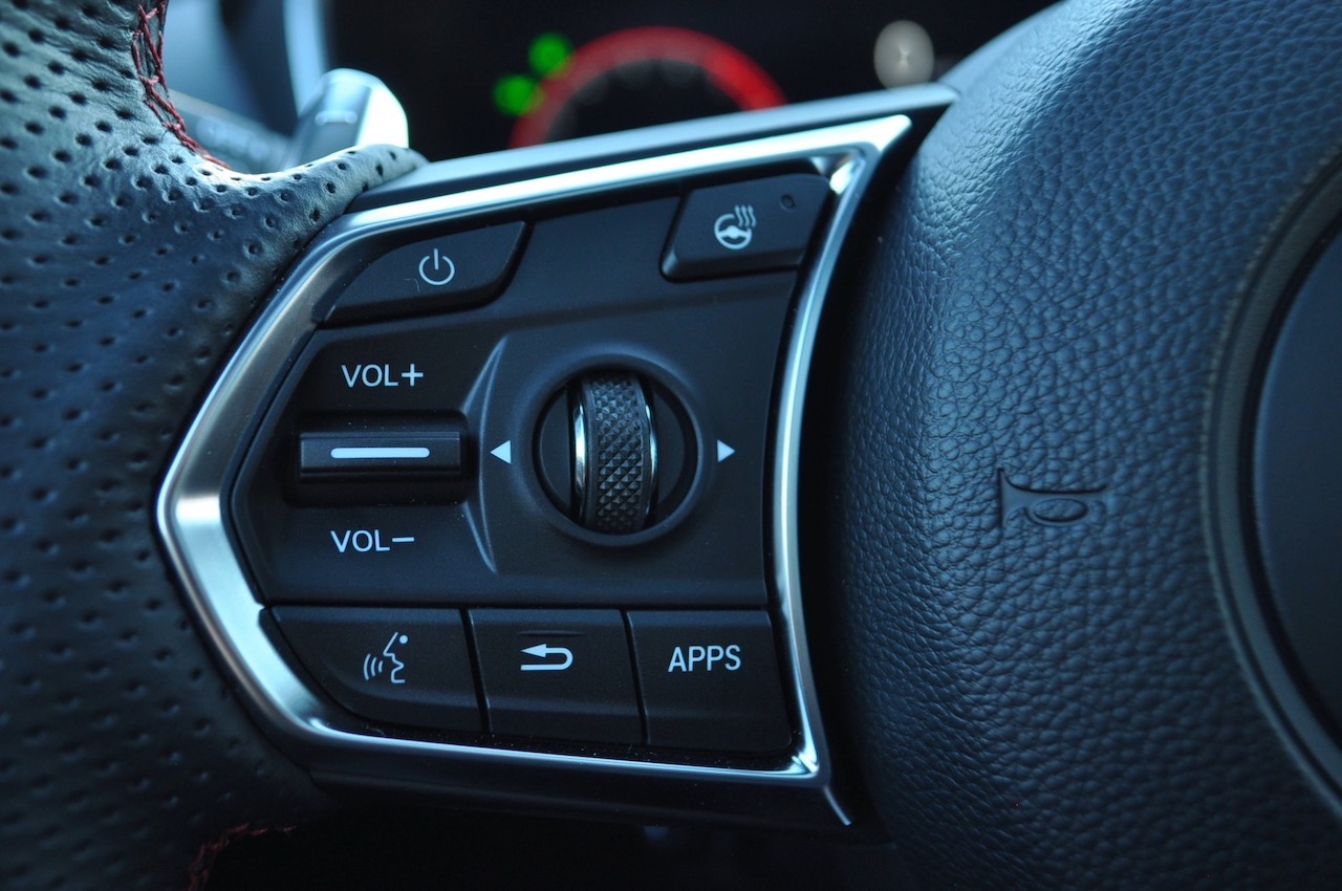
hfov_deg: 49.6
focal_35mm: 39
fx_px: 1452
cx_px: 671
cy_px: 446
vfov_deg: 34.1
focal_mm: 26
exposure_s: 1/60
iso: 400
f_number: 4.2
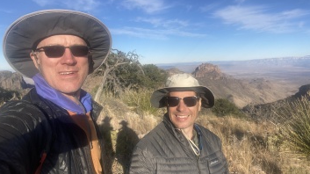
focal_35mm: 26
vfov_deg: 44.3
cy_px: 81
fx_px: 214
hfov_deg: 71.9
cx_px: 156
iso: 25
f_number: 2.2
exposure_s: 1/1125
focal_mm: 2.71
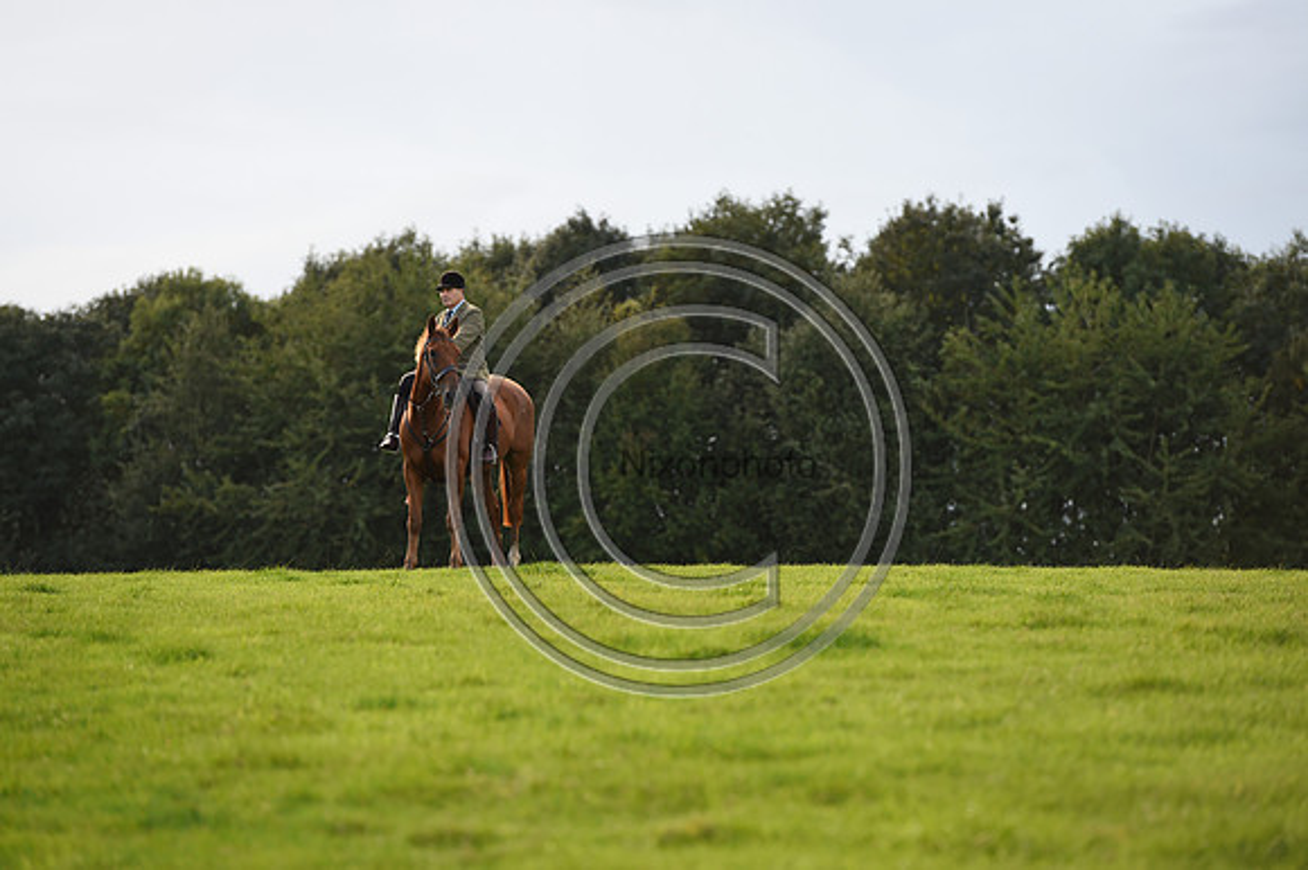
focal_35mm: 200
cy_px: 435
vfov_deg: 6.9
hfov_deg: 10.3
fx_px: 7262
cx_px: 654
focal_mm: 200
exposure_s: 1/640
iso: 640
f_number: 4.5
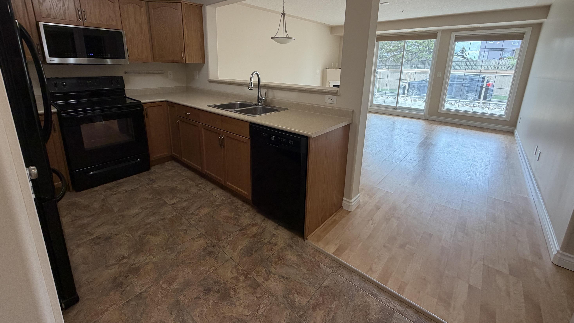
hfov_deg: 99.3
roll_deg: +0.4
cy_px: 121
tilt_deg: -12.8
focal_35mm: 16
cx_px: 279
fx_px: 244
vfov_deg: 66.1
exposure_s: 1/120
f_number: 2.2
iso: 200
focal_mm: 2.22
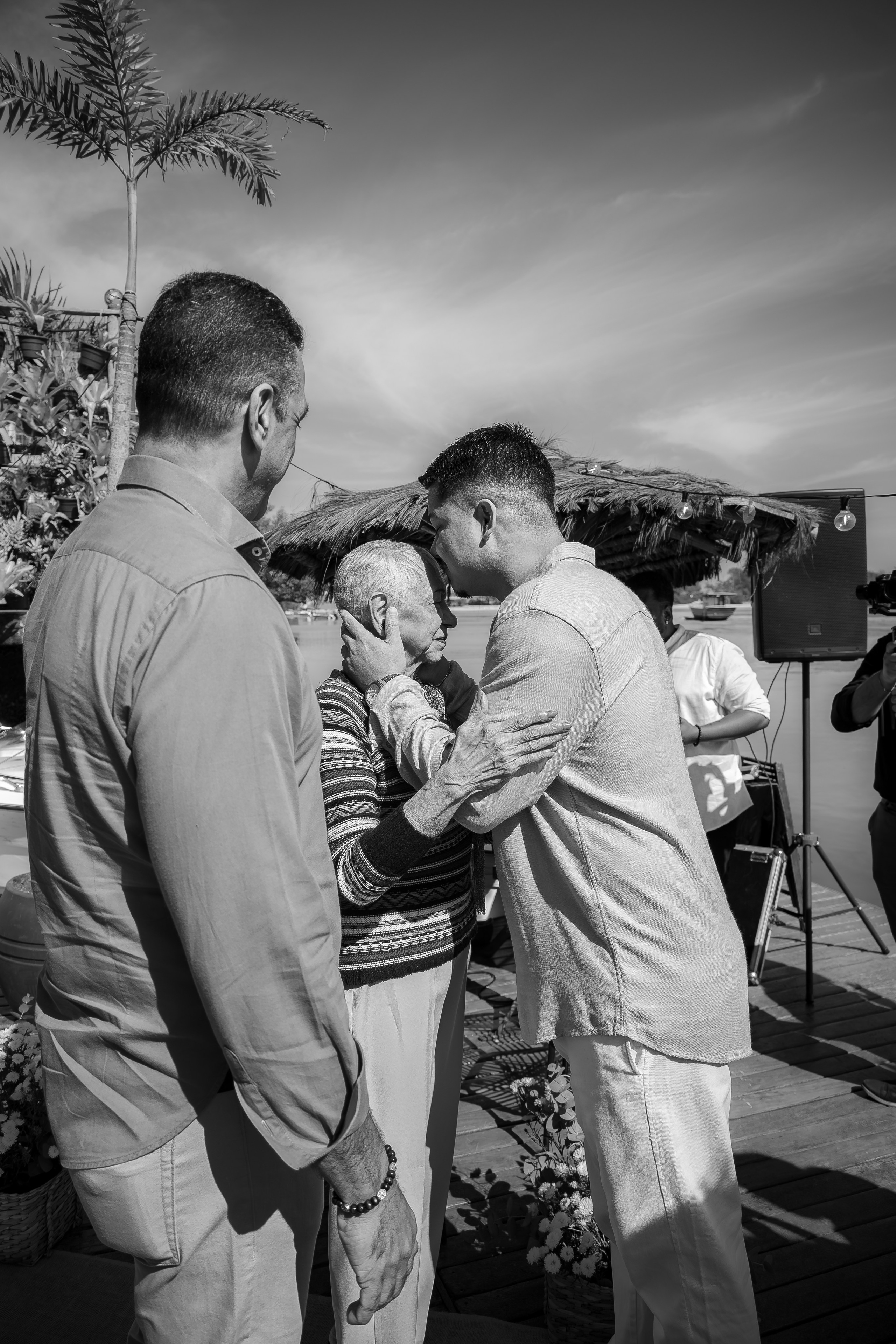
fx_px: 896
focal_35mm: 24
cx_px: 448
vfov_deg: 73.7
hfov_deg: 53.1
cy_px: 672
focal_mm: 16
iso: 160
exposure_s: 1/1600
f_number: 3.5
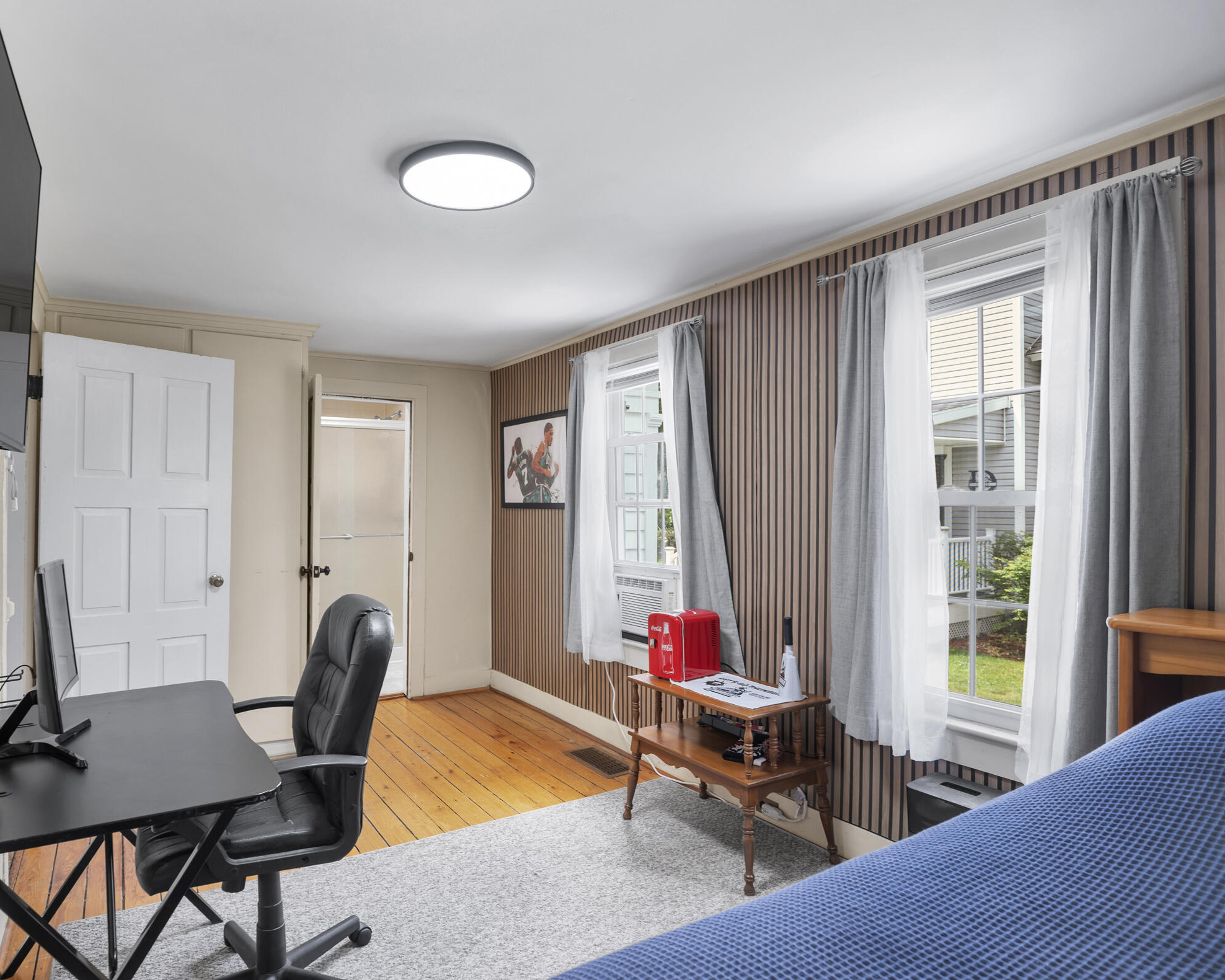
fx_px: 689
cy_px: 495
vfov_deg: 70.9
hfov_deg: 82.4
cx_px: 495
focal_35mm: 19
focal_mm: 16
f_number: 4.5
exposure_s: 1/30
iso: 250
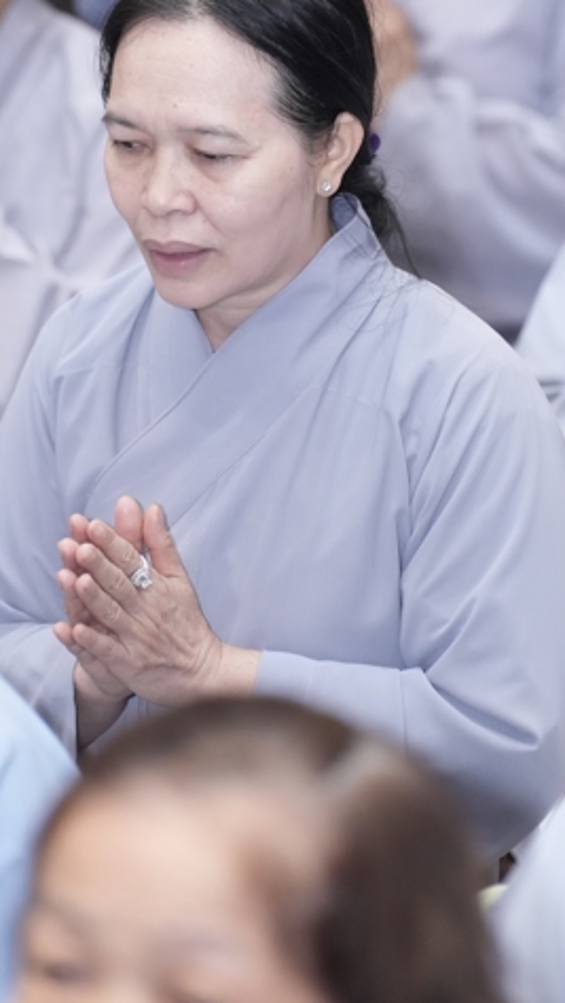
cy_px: 200
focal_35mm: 291
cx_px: 239
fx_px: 7742
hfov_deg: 4.2
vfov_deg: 7.4
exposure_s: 1/200
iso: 2000
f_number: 2.8
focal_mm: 135
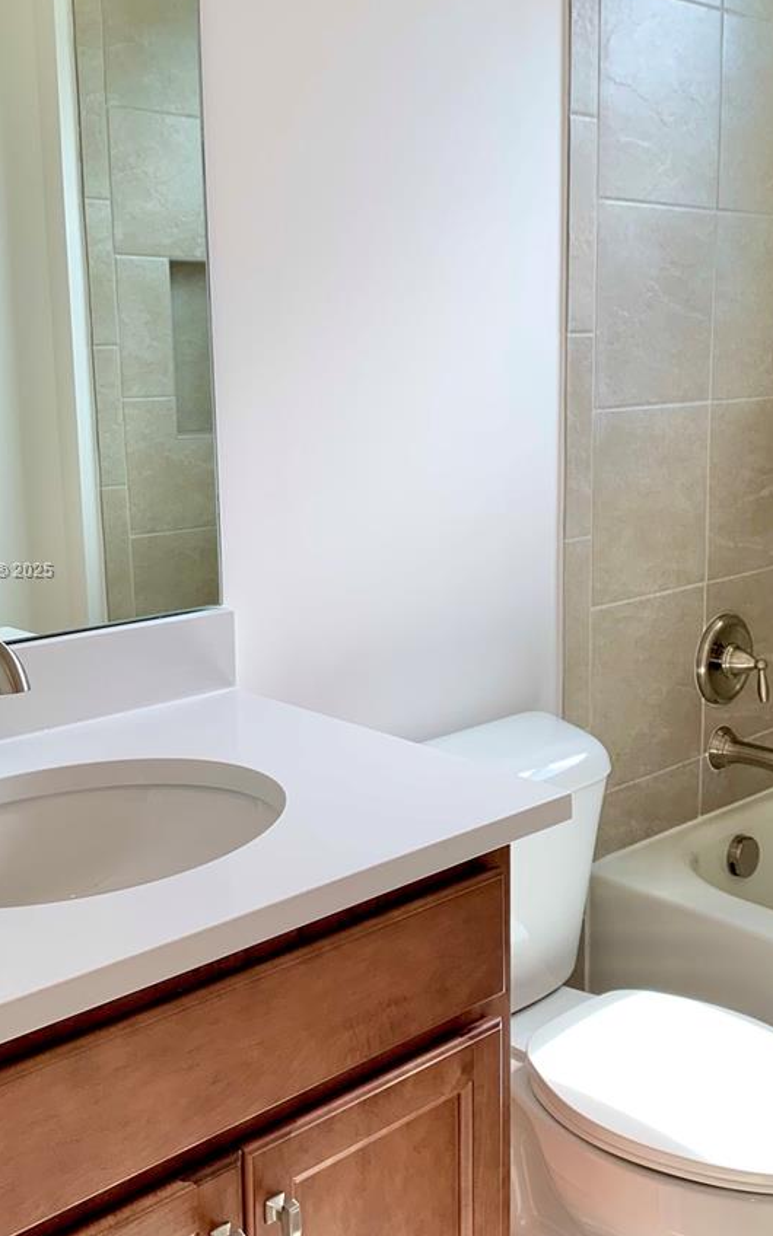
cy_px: 571
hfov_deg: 32.7
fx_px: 1315
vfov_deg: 50.3
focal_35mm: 39
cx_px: 442
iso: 32
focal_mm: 4.25
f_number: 1.8
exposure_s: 1/120
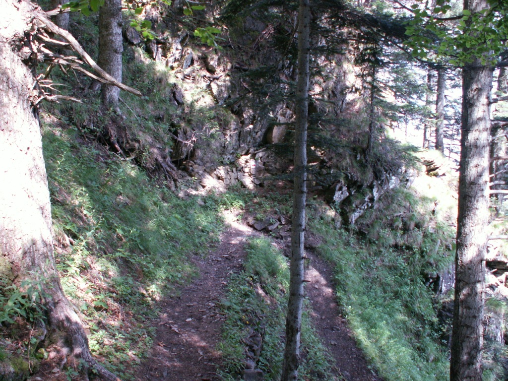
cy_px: 190
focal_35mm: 35
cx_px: 254
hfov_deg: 52.6
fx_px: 514
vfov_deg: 40.7
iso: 80
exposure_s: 1/40
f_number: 2.8
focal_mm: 5.86
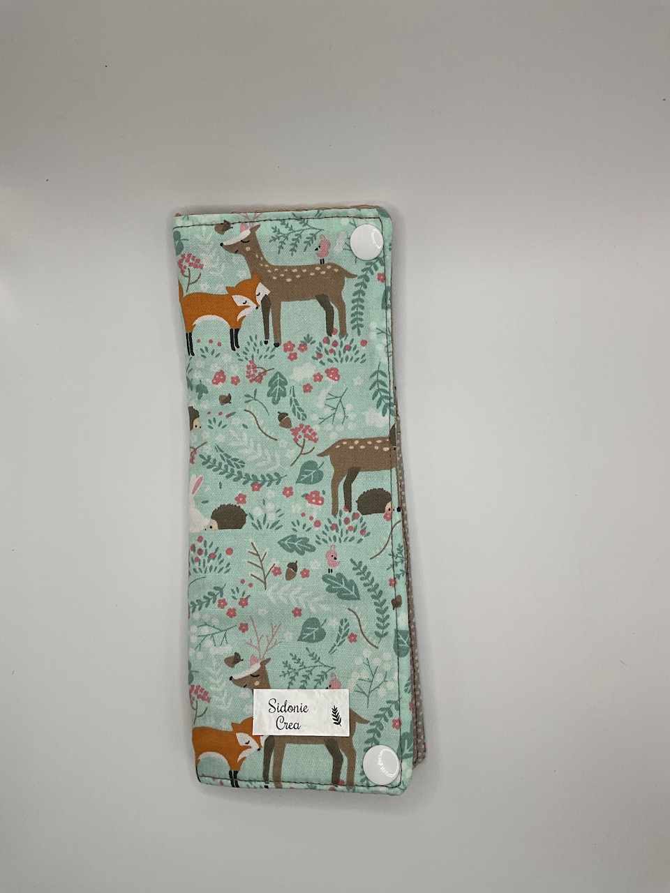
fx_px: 748
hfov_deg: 48.2
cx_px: 335
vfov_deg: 61.7
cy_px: 446
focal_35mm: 29
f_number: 1.8
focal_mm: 3
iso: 25
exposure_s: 1/409
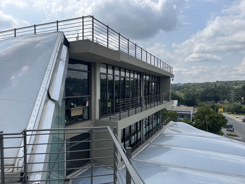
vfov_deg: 53.1
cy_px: 92
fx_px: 184
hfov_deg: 67.3
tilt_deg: -1.3
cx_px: 122
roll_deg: -0.6
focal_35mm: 26
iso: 50
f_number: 1.6
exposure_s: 1/4854
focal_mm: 5.1
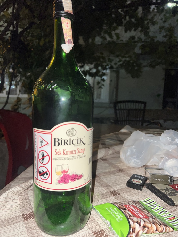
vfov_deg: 67.3
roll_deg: -1.6
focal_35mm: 26
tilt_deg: -6.9
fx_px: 178
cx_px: 89
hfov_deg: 53.1
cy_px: 118
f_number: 1.5
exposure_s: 1/4
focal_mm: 5.7
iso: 32
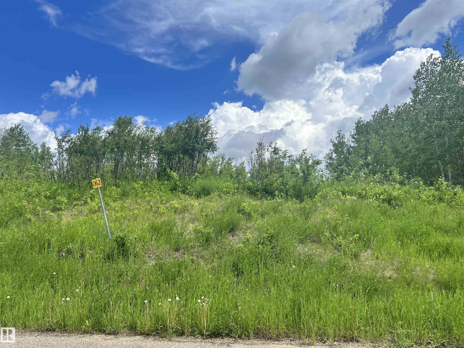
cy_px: 174
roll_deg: +3.5
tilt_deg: +9.4
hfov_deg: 67.3
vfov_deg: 53.1
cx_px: 232
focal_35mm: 26
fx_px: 349
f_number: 1.5
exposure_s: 1/4831
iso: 50
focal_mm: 5.7
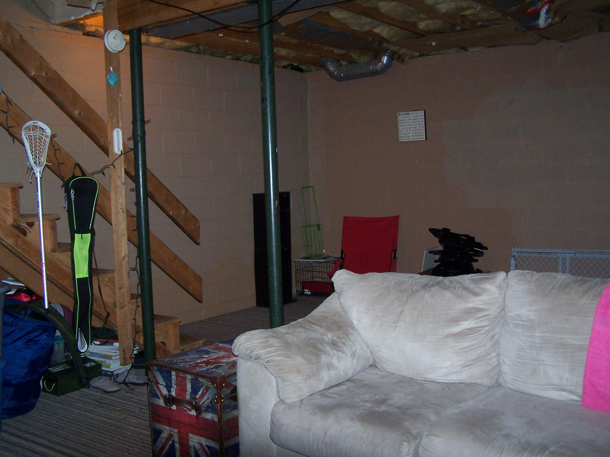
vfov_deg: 37.7
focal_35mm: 38
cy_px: 228
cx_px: 305
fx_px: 670
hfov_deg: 49.0
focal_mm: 6.3
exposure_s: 1/60
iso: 140
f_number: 2.8
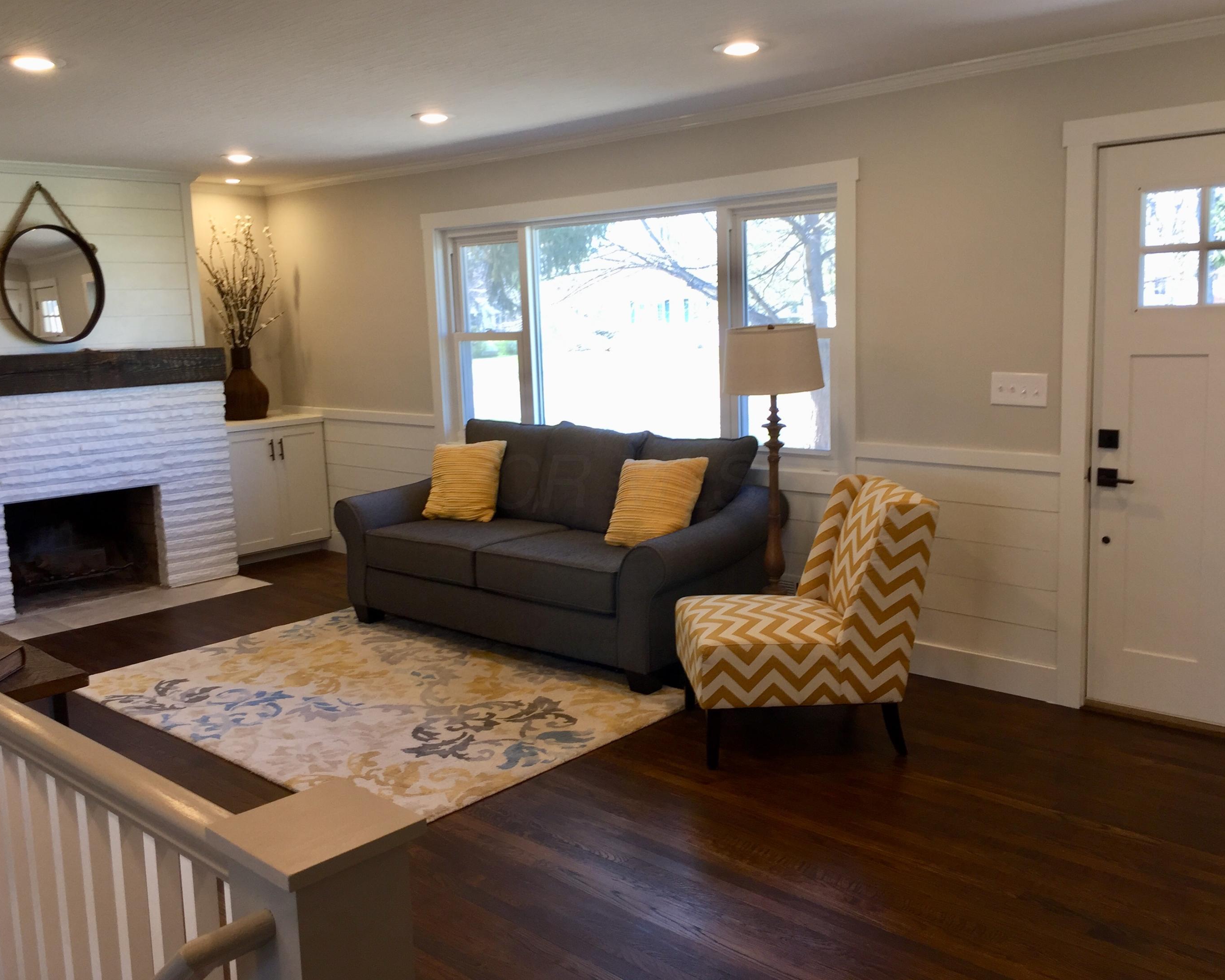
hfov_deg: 57.2
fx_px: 1124
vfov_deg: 47.1
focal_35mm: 31
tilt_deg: -6.7
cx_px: 625
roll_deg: +1.1
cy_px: 482
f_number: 2.2
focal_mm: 4.15
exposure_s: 1/40
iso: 32
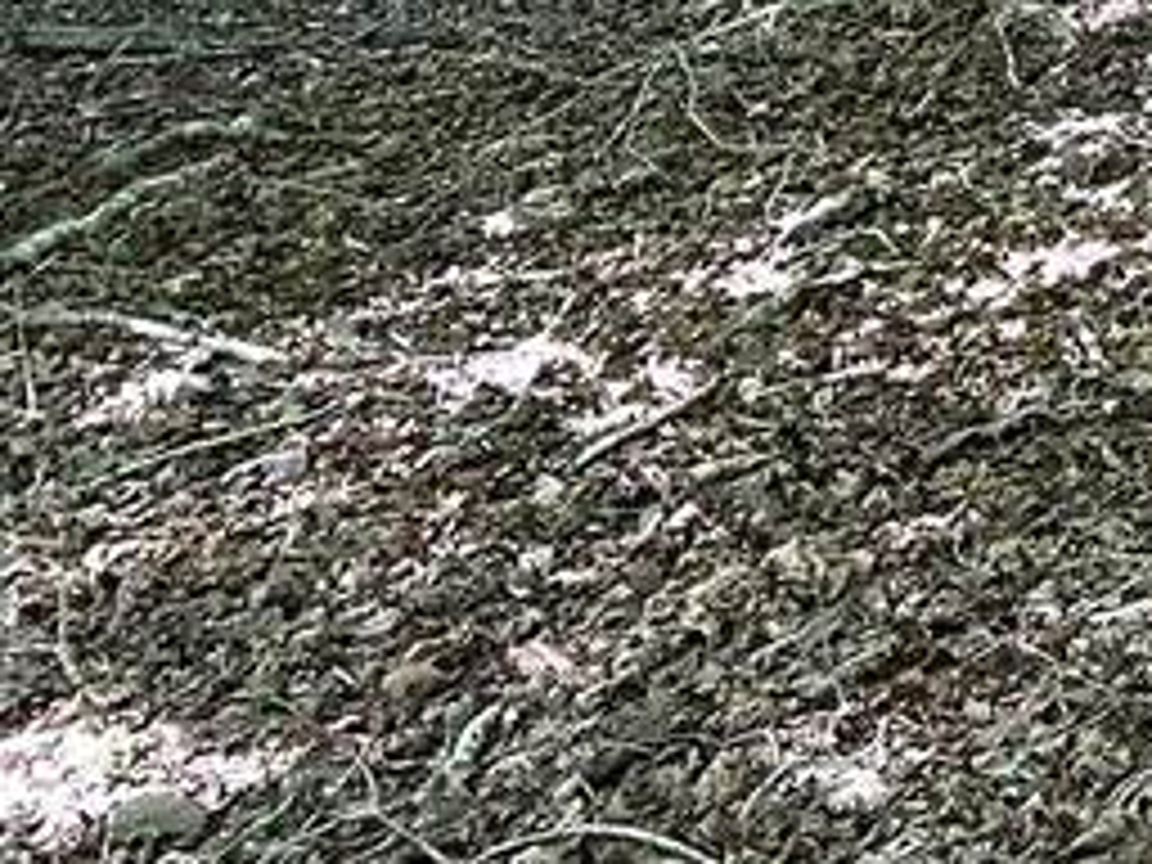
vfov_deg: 10.7
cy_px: -675
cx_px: 2660
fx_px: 4326
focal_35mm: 130
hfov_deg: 12.4
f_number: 1.5
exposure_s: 1/121
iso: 125
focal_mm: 5.7
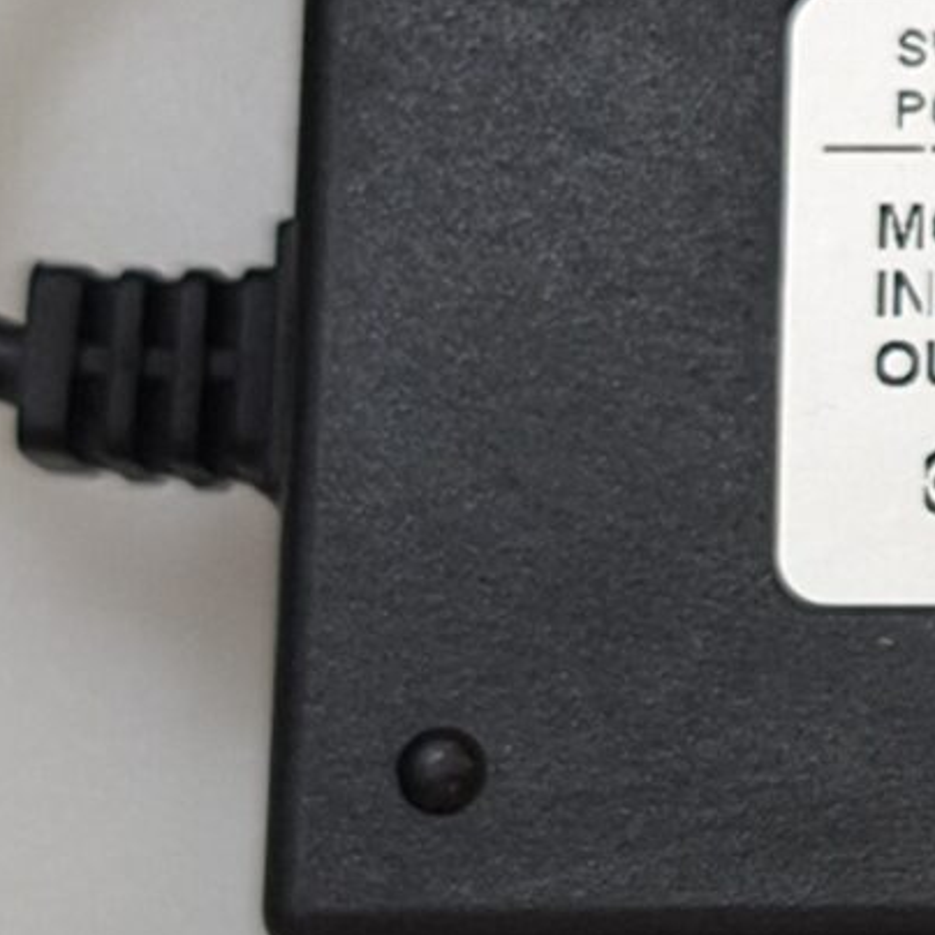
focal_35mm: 196
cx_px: 1606
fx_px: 5990
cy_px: 430
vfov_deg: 8.9
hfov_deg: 8.6
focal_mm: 6.57
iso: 400
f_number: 1.6
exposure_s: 1/50
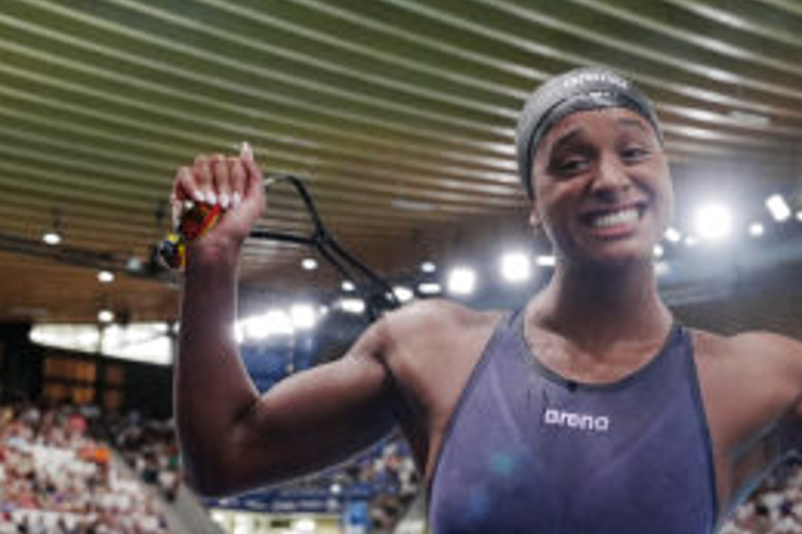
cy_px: 346
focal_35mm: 48
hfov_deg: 40.3
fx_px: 1069
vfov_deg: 27.9
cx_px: 574
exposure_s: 1/2000
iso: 3200
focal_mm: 32
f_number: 4
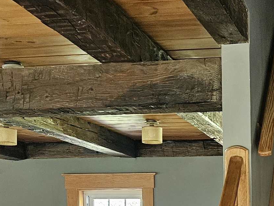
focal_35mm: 84
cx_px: 304
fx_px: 665
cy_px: 259
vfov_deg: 16.7
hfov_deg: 22.0
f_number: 1.8
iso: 800
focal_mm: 5.4
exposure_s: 1/240
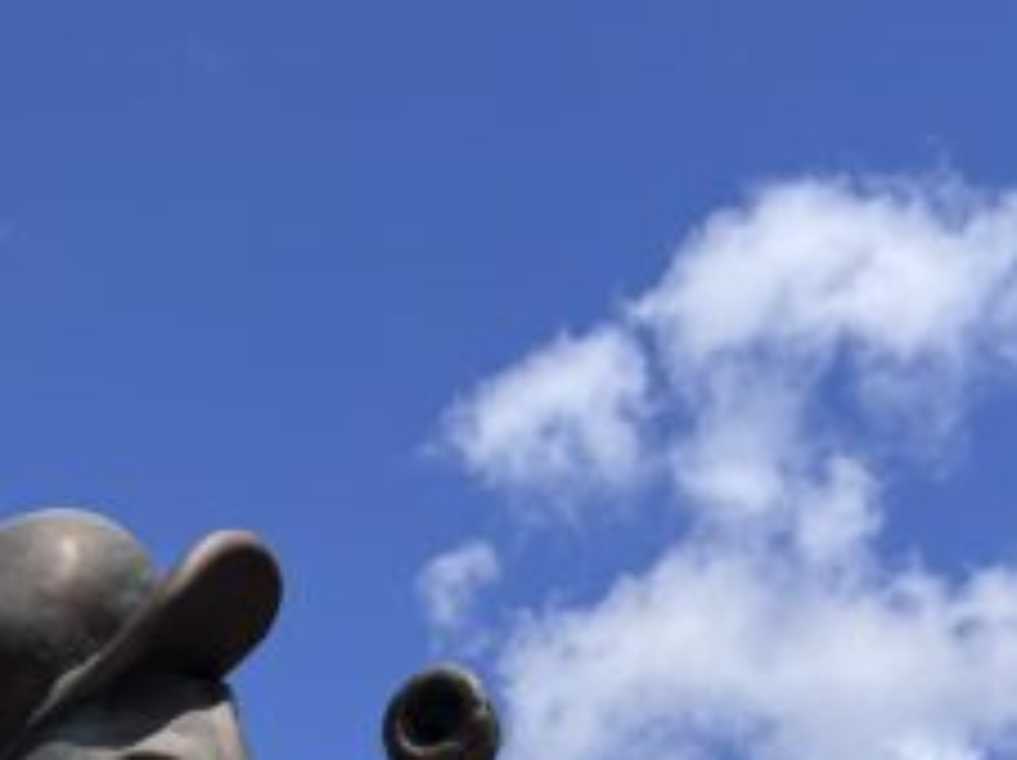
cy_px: 1538
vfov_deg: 11.3
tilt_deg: +6.4
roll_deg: -1.1
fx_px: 3463
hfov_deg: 15.4
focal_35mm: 118
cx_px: -513
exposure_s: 1/3650
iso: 50
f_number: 1.6
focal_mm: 5.96
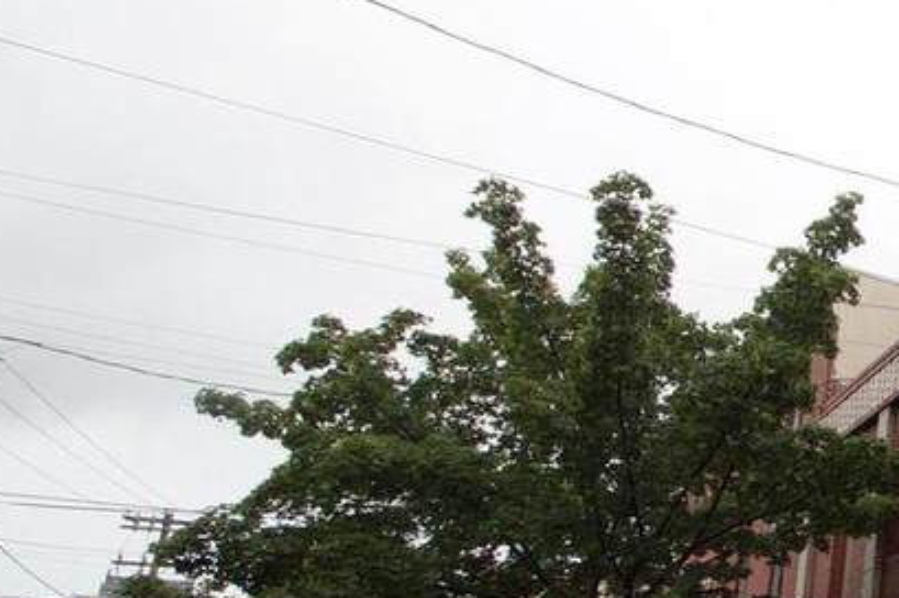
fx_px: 1173
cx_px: 1339
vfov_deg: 28.5
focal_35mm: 47
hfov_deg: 28.2
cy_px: 365
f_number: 8
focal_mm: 10
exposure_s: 1/100
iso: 100
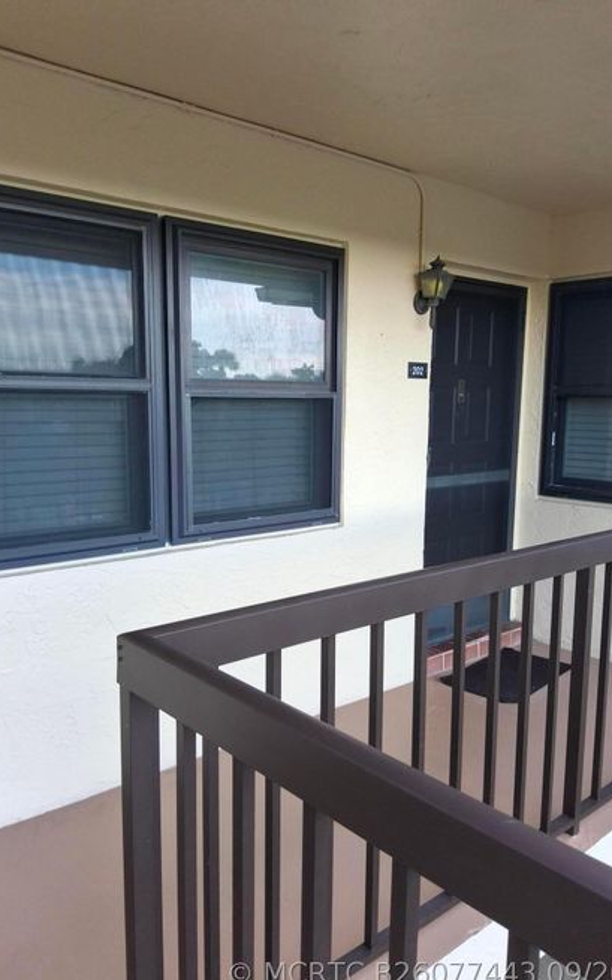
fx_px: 721
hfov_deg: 46.0
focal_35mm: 27
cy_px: 497
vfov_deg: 68.4
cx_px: 296
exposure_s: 1/120
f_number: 2
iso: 125
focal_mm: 3.08
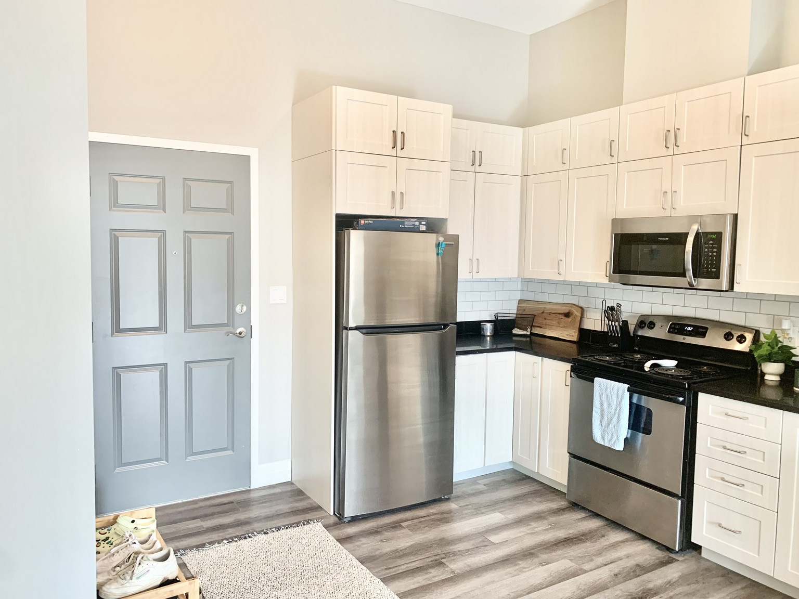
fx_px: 600
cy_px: 300
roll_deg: -1.8
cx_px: 400
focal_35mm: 26
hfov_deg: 67.3
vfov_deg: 53.1
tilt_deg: -3.4
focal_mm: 4.25
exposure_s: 1/60
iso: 125
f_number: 1.8
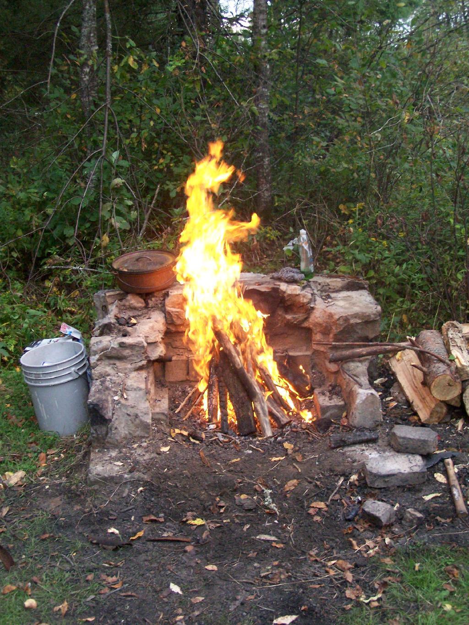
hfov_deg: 28.6
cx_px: 234
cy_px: 312
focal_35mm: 51
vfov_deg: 37.5
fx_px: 921
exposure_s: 1/125
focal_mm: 8.5
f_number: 3
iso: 400
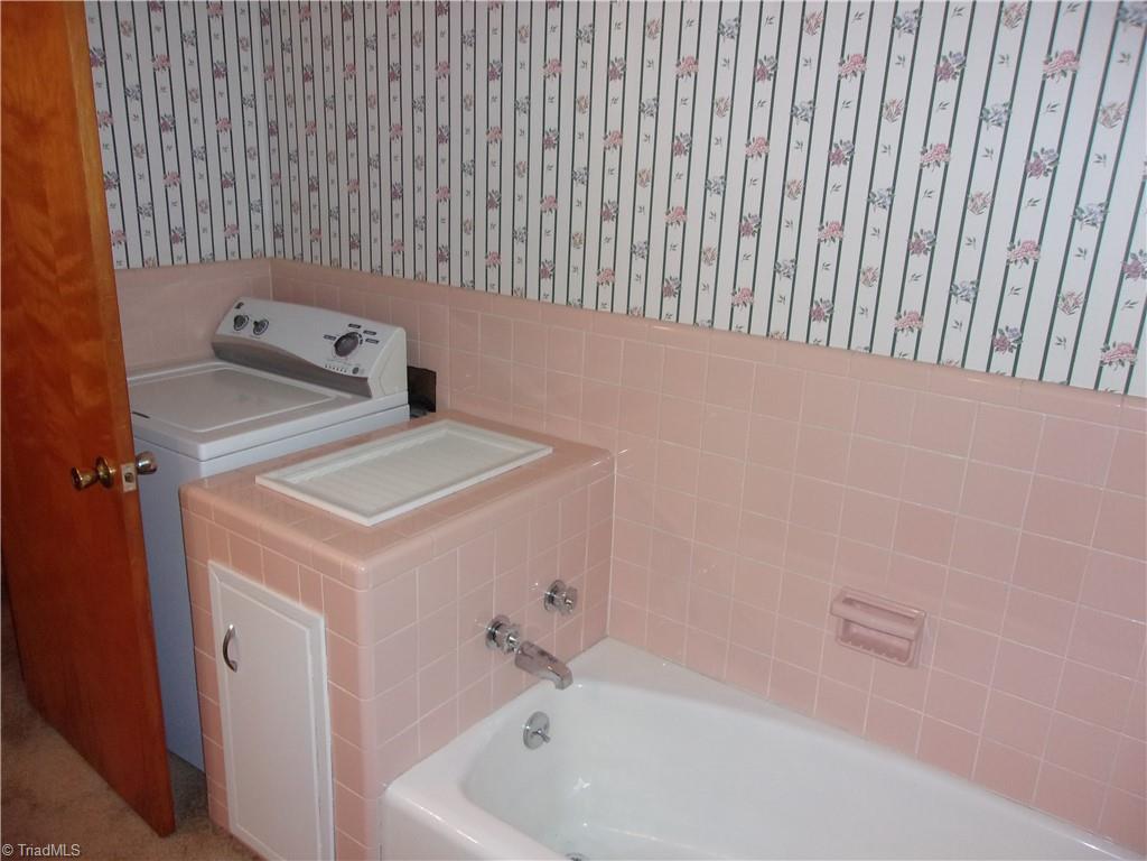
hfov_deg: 65.3
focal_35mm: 27
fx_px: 895
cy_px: 430
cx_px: 574
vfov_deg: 51.4
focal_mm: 4.9
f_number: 3
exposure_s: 1/34
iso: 200
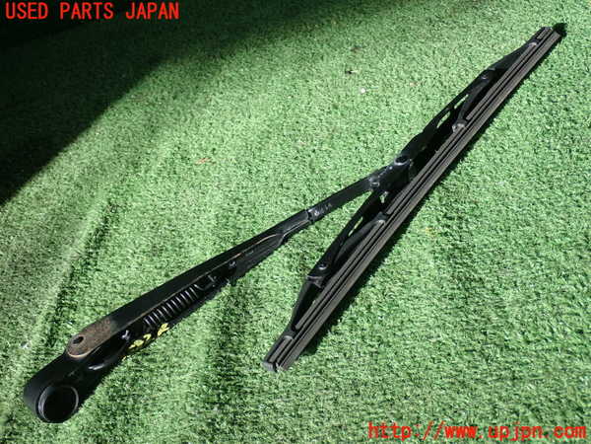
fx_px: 854
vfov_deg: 29.1
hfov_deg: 38.2
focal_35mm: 50
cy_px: 222
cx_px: 296
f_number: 3.2
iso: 100
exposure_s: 1/320
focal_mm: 9.01
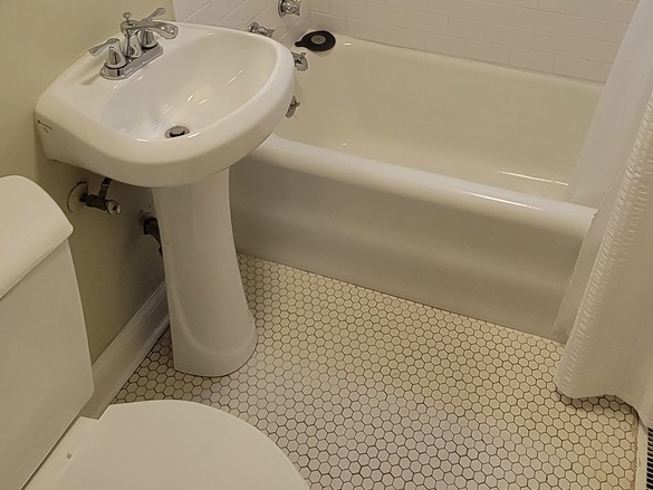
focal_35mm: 32
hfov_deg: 56.1
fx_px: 604
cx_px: 407
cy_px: 17
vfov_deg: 39.7
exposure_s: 1/60
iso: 200
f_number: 2.2
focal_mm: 2.2
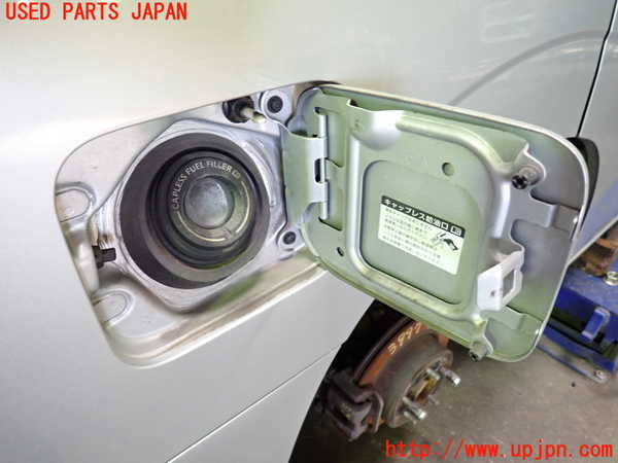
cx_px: 309
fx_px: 446
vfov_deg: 54.9
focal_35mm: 25
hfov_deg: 69.4
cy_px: 232
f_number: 2
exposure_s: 1/30
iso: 250
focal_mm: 4.5
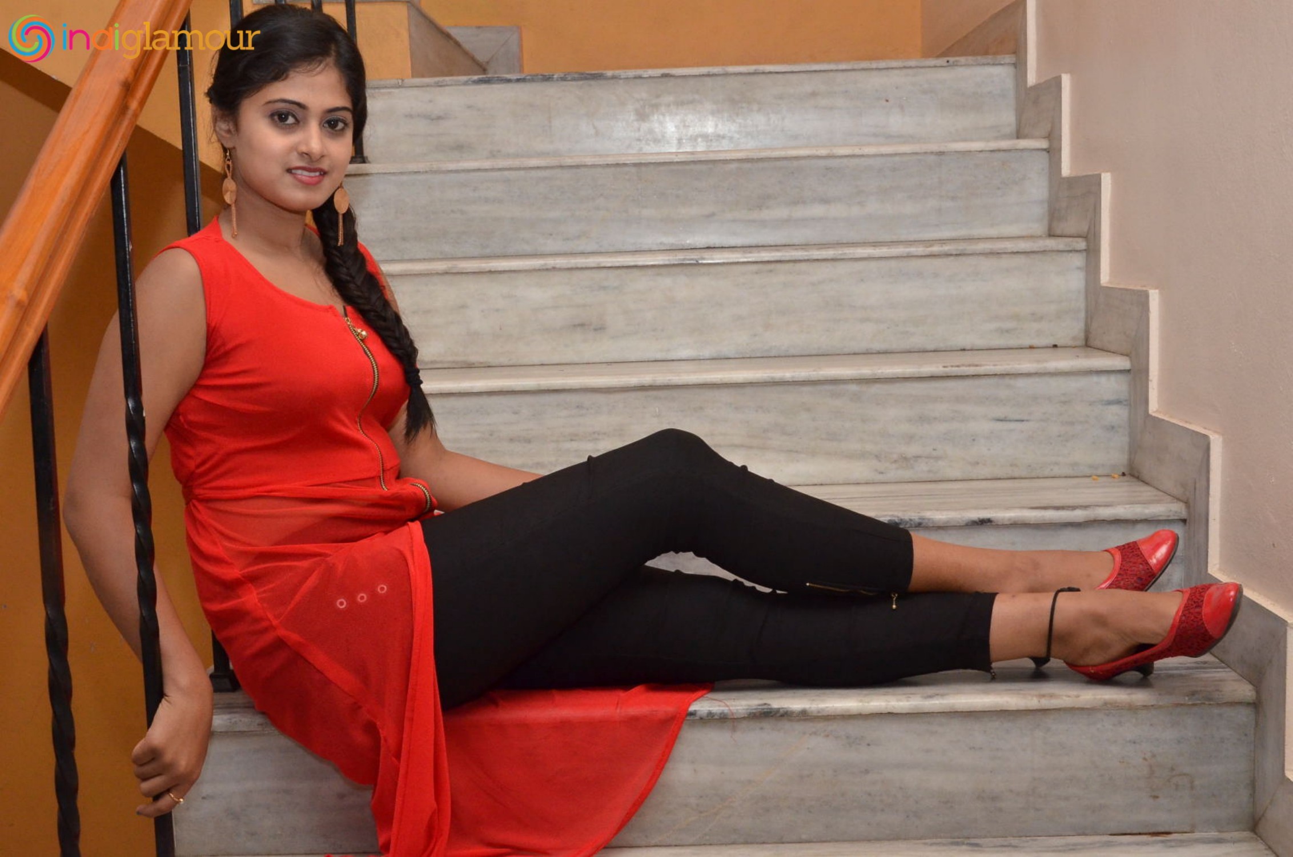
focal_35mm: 48
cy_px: 428
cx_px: 646
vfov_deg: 28.0
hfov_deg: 41.2
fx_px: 1721
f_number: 8
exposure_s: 1/125
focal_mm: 32
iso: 2000
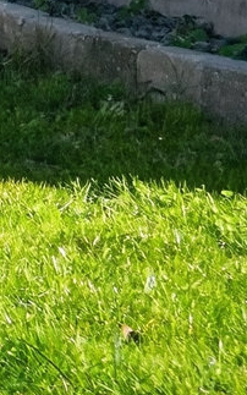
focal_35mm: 283
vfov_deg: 7.3
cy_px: -176
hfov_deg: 3.9
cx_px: -1258
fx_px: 3047
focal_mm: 35
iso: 400
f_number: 8
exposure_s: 1/250
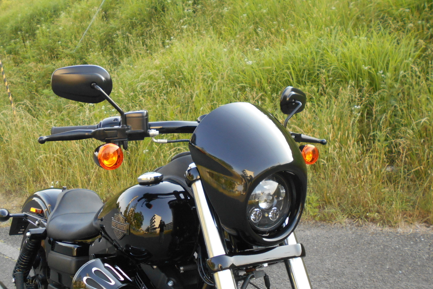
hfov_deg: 53.1
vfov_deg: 36.9
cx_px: 213
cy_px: 153
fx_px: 433
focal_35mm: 36
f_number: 3.6
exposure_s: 1/250
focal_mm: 5.8
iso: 250
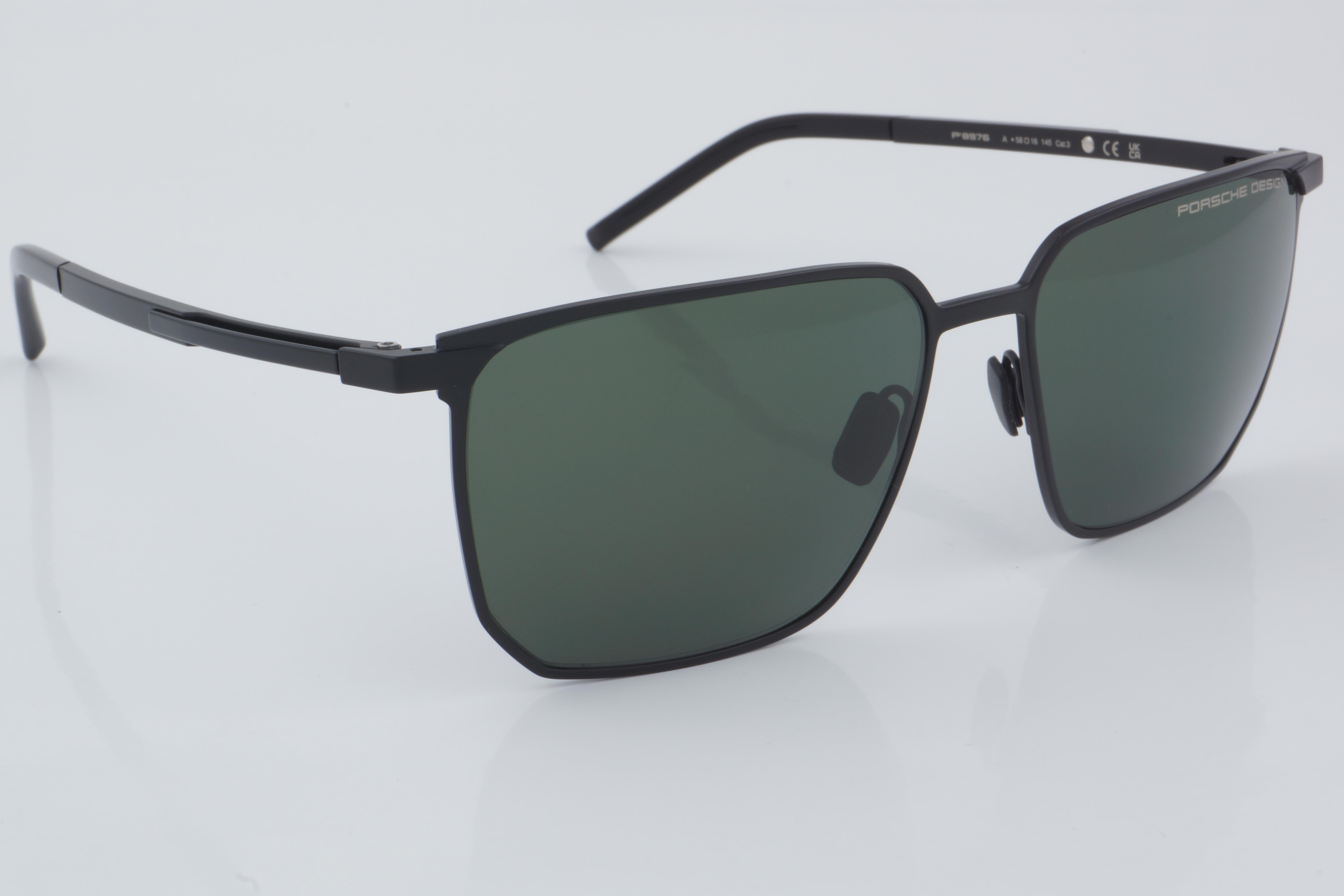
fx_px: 2800
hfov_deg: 27.0
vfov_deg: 18.2
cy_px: 448
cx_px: 672
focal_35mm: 75
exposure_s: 1/4
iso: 100
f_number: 32
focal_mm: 50
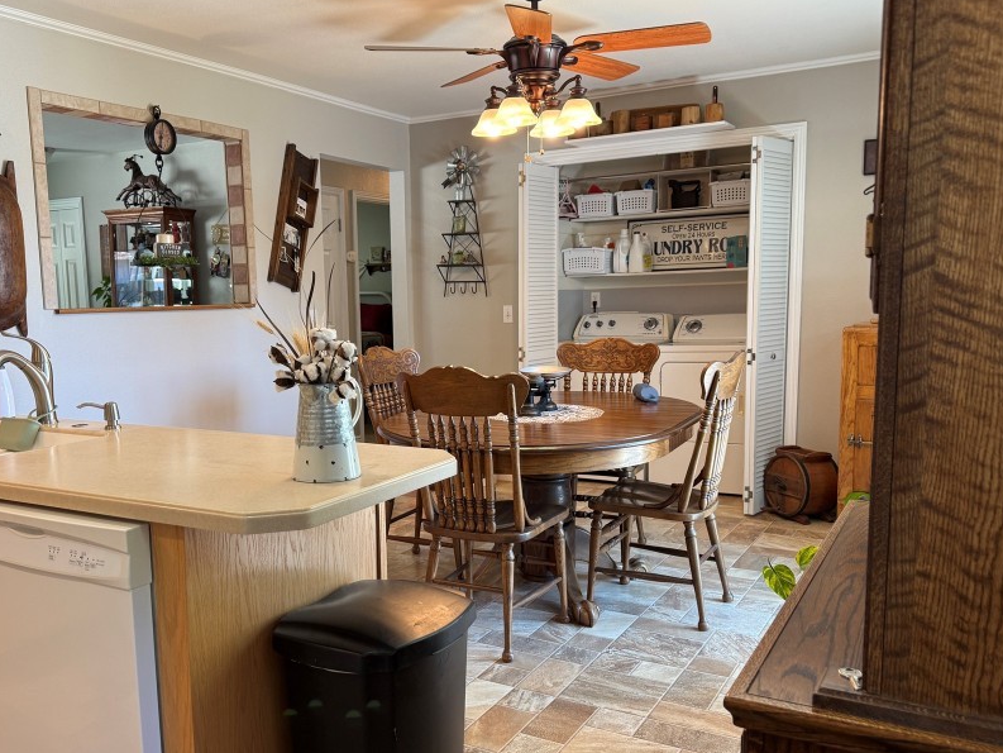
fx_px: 898
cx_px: 433
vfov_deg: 45.4
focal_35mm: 31
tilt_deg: -7.4
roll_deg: +1.8
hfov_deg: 58.1
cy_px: 413
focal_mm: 6.76
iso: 125
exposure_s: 1/60
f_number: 1.78
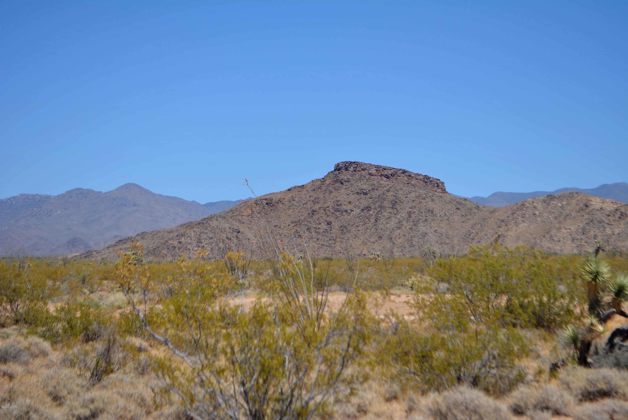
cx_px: 314
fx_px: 1440
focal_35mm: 82
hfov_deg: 24.6
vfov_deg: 16.6
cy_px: 210
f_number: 7.1
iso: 400
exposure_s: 1/1600
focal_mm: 55
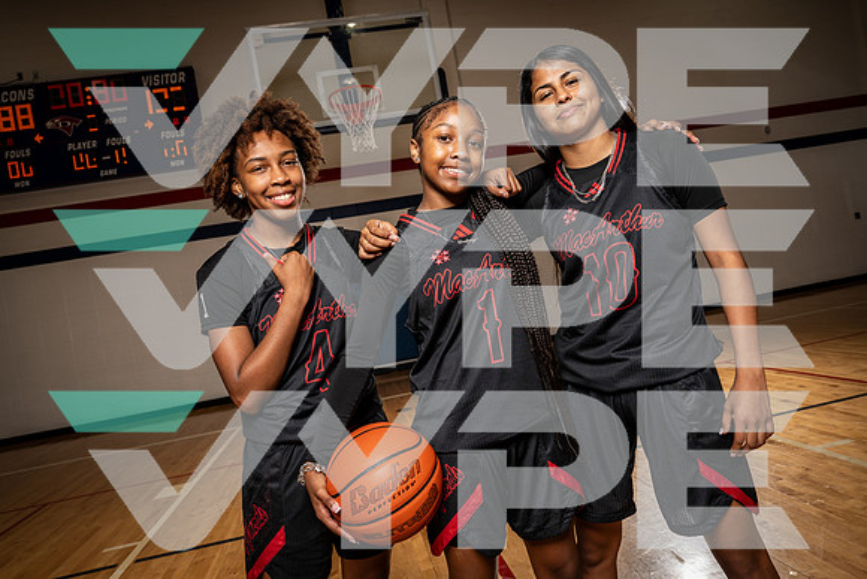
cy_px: 290
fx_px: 626
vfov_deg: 49.6
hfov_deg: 69.4
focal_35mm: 26
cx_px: 434
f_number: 5.6
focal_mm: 26
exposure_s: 1/250
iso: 125
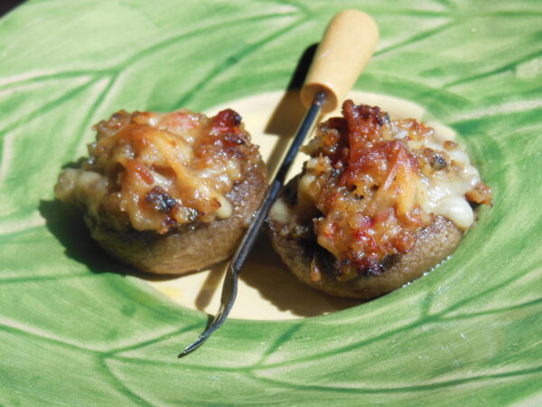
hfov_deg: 18.4
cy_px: 204
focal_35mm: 107
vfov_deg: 13.8
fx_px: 1675
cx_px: 271
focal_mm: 19.1
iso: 125
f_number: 5.7
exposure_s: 1/40
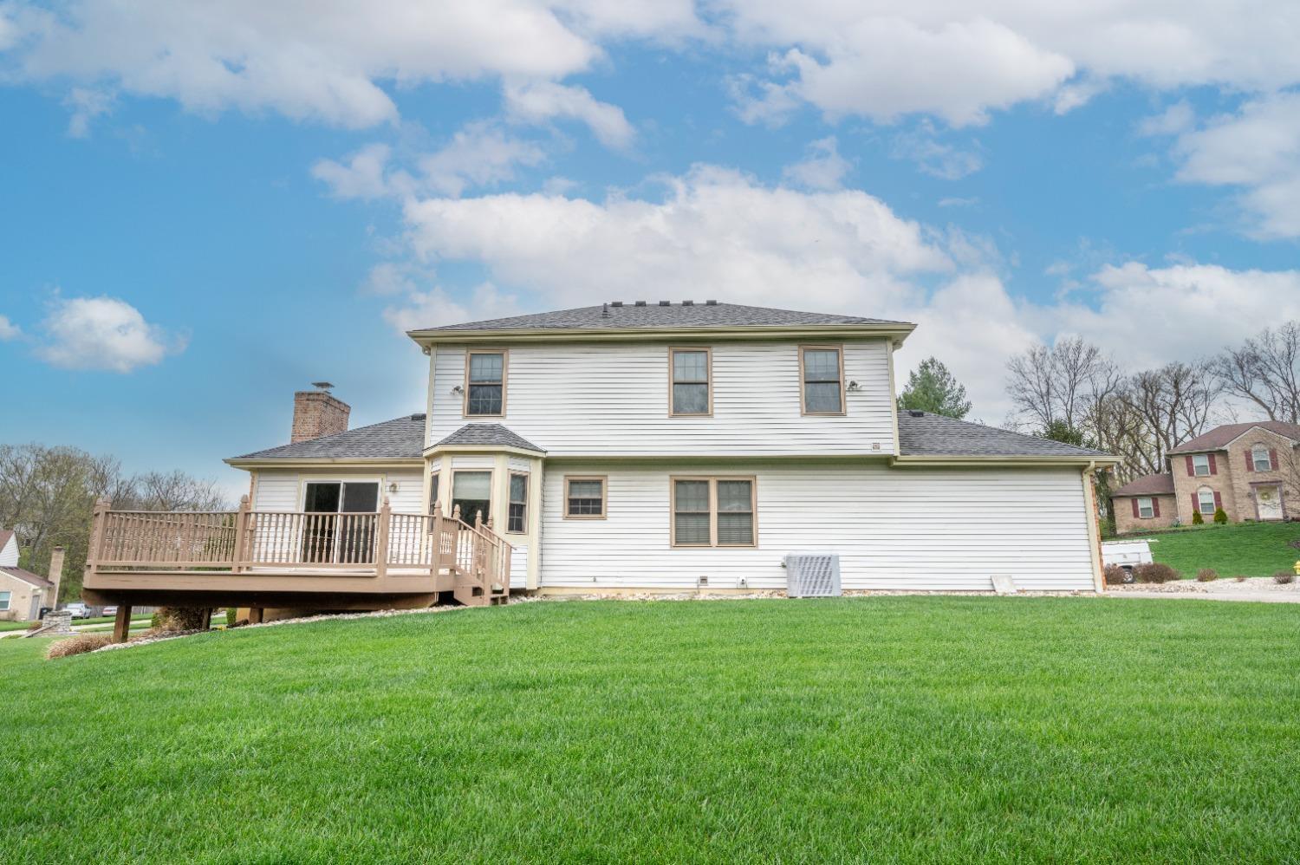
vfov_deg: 63.1
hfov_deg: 85.5
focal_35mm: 20
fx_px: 704
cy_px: 432
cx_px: 650
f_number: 14
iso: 640
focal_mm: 19.5
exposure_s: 1/80
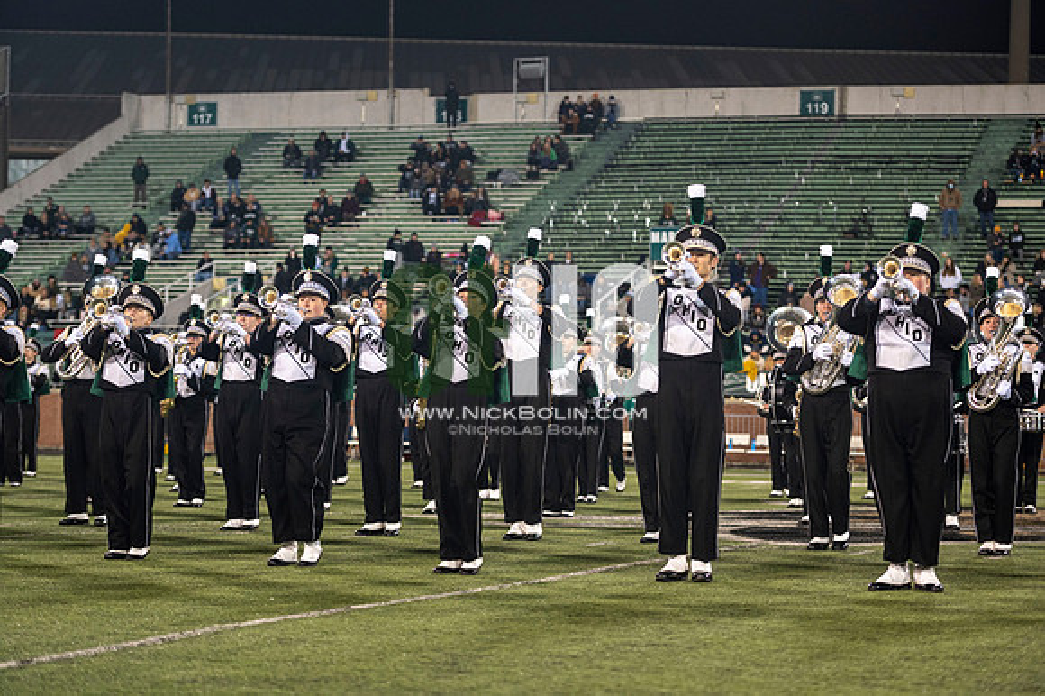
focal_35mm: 95
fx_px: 2756
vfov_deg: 14.4
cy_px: 348
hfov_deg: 21.5
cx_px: 522
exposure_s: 1/500
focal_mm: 95
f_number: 2.8
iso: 1000
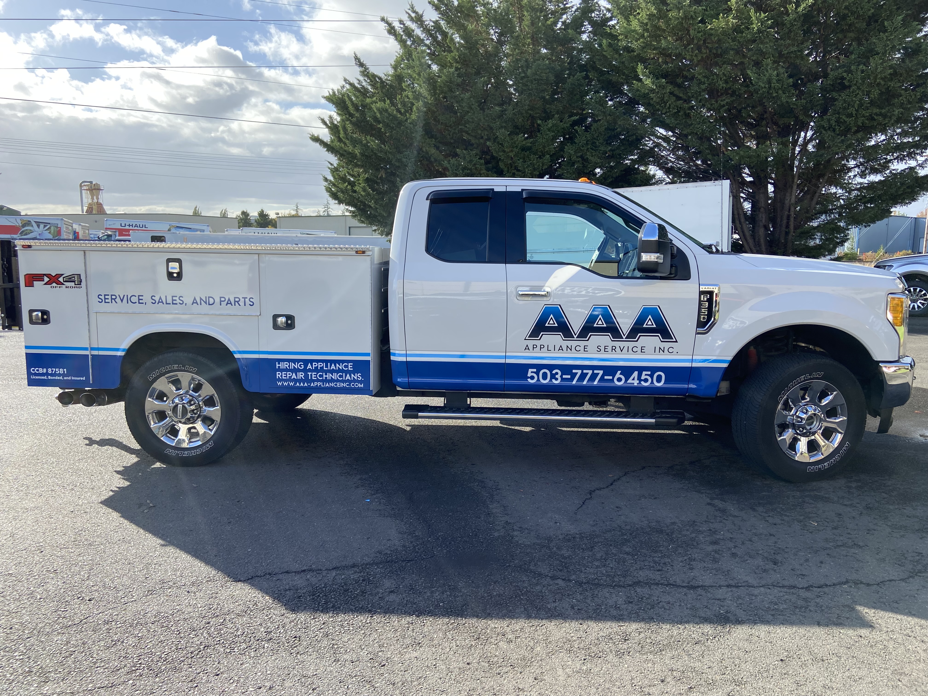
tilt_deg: -9.2
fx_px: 697
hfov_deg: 67.3
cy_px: 348
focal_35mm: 26
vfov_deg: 53.1
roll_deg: -0.8
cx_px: 464
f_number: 1.8
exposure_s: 1/1082
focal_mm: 4.25
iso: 32
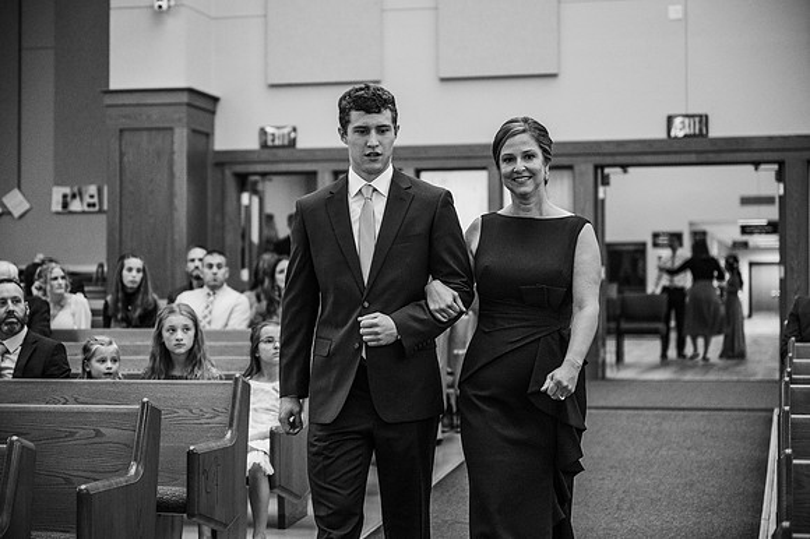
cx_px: 405
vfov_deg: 19.4
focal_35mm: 70
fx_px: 1574
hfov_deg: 28.9
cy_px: 270
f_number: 2.8
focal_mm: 70
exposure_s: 1/250
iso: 2000
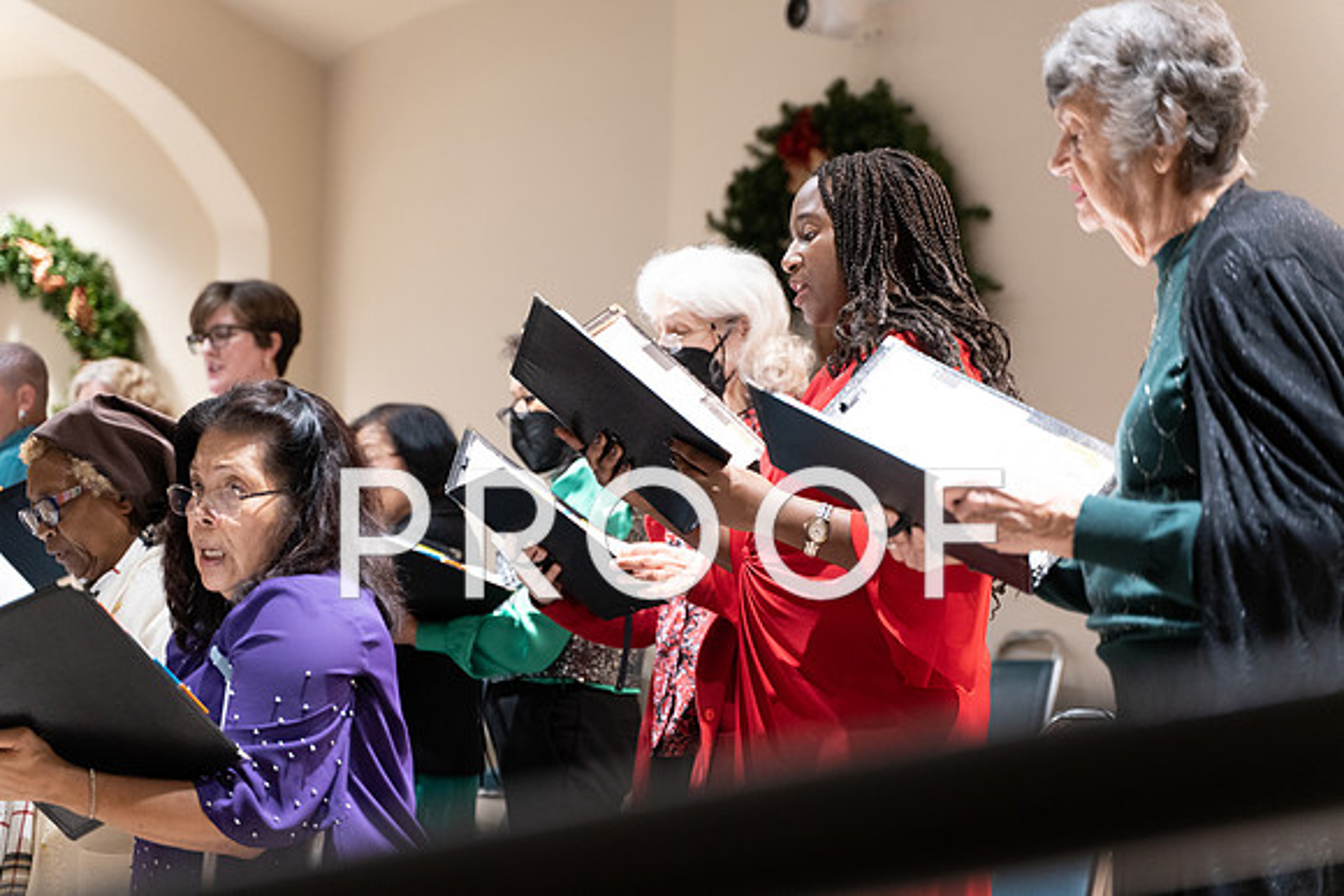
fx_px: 2801
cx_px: 672
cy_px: 448
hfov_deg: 27.0
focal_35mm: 75
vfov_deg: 18.2
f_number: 2.8
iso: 2500
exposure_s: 1/125
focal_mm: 75
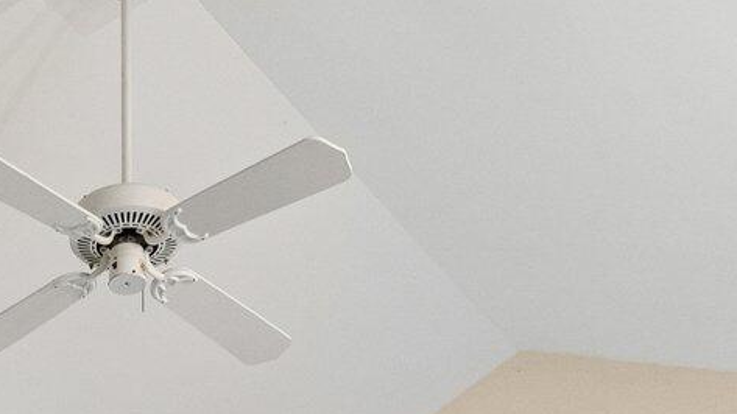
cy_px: 1034
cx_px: 42
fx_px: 1329
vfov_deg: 12.9
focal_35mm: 68
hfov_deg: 29.4
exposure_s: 1/40
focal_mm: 15
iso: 1250
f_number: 7.1
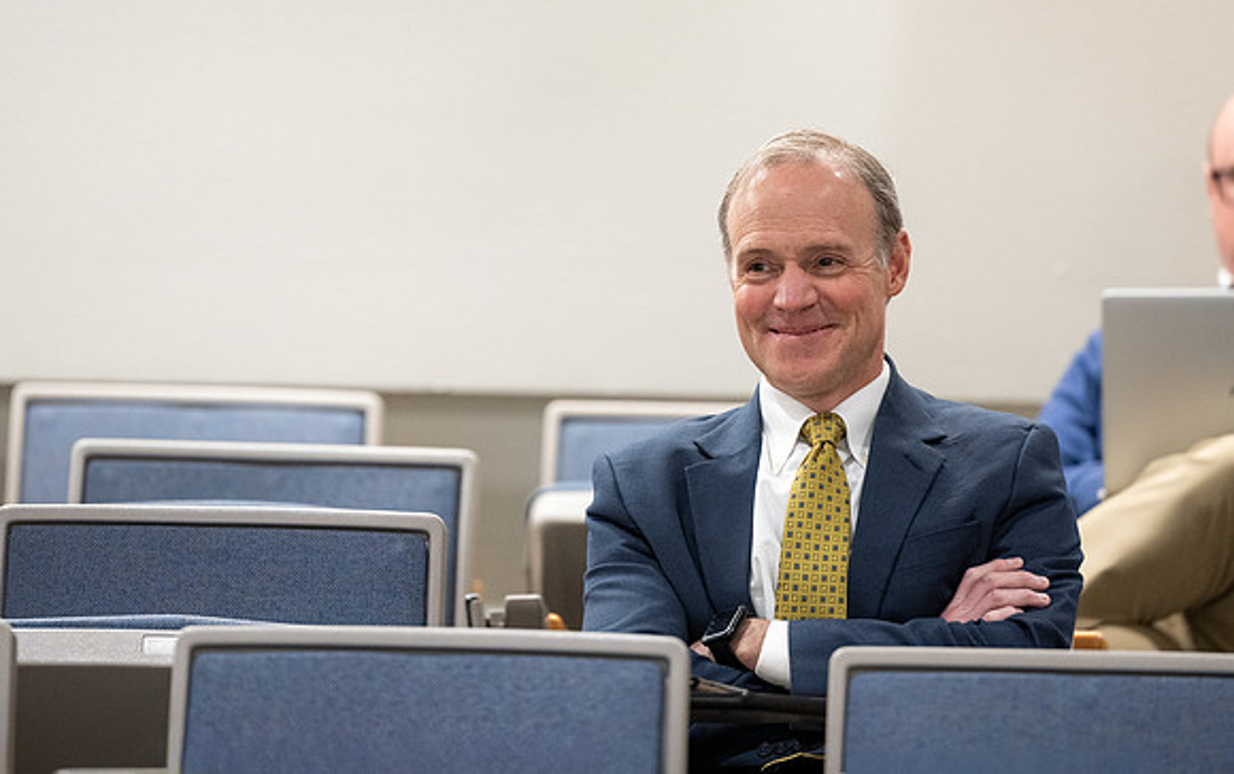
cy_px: 211
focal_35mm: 279
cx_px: 616
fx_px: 9384
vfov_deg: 4.7
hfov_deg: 7.5
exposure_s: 1/200
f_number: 3.2
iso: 1000
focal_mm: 200
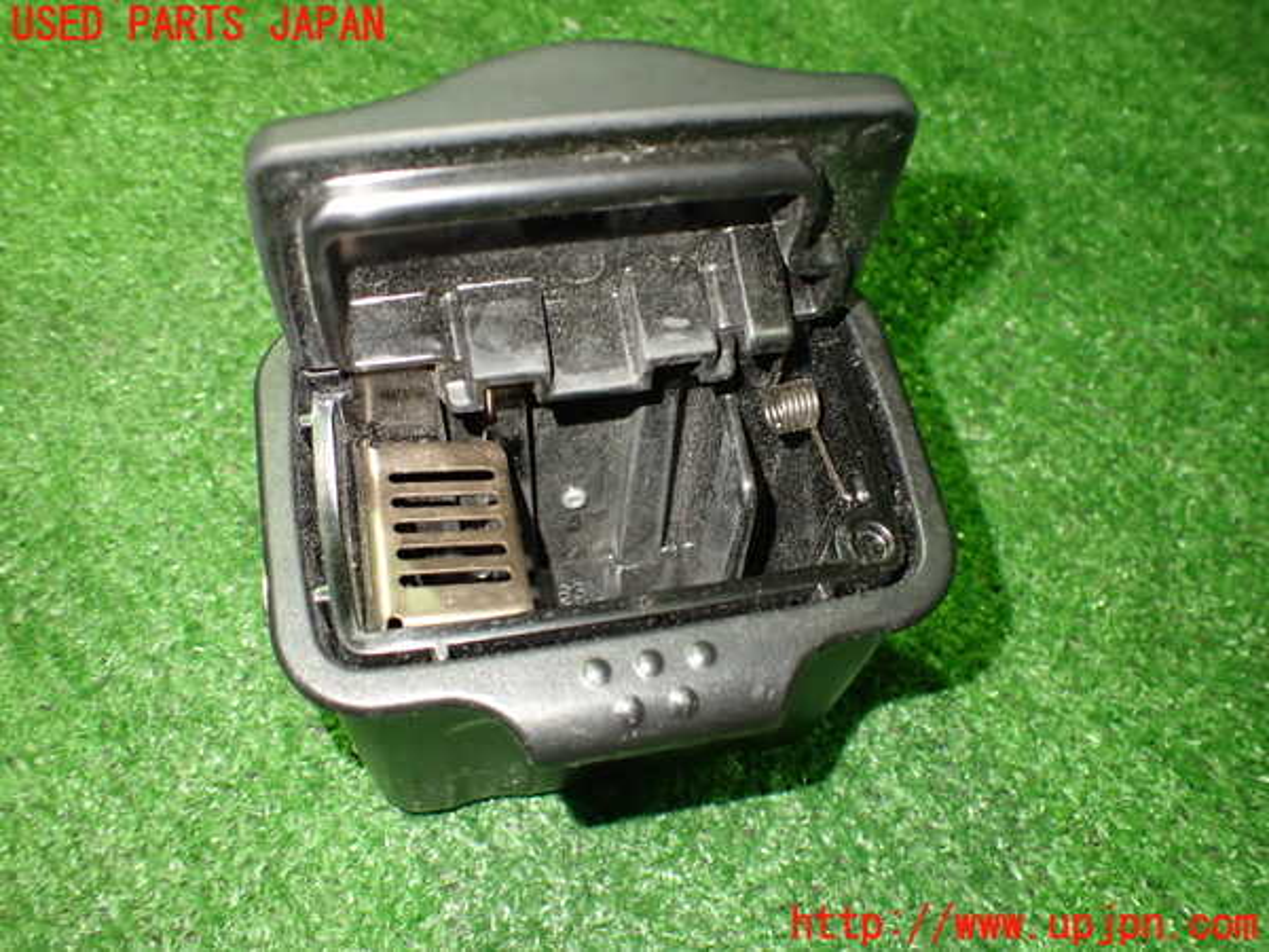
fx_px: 1100
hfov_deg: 60.0
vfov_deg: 46.8
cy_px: 476
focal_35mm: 30
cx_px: 634
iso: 800
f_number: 2.3
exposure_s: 1/30
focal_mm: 5.4
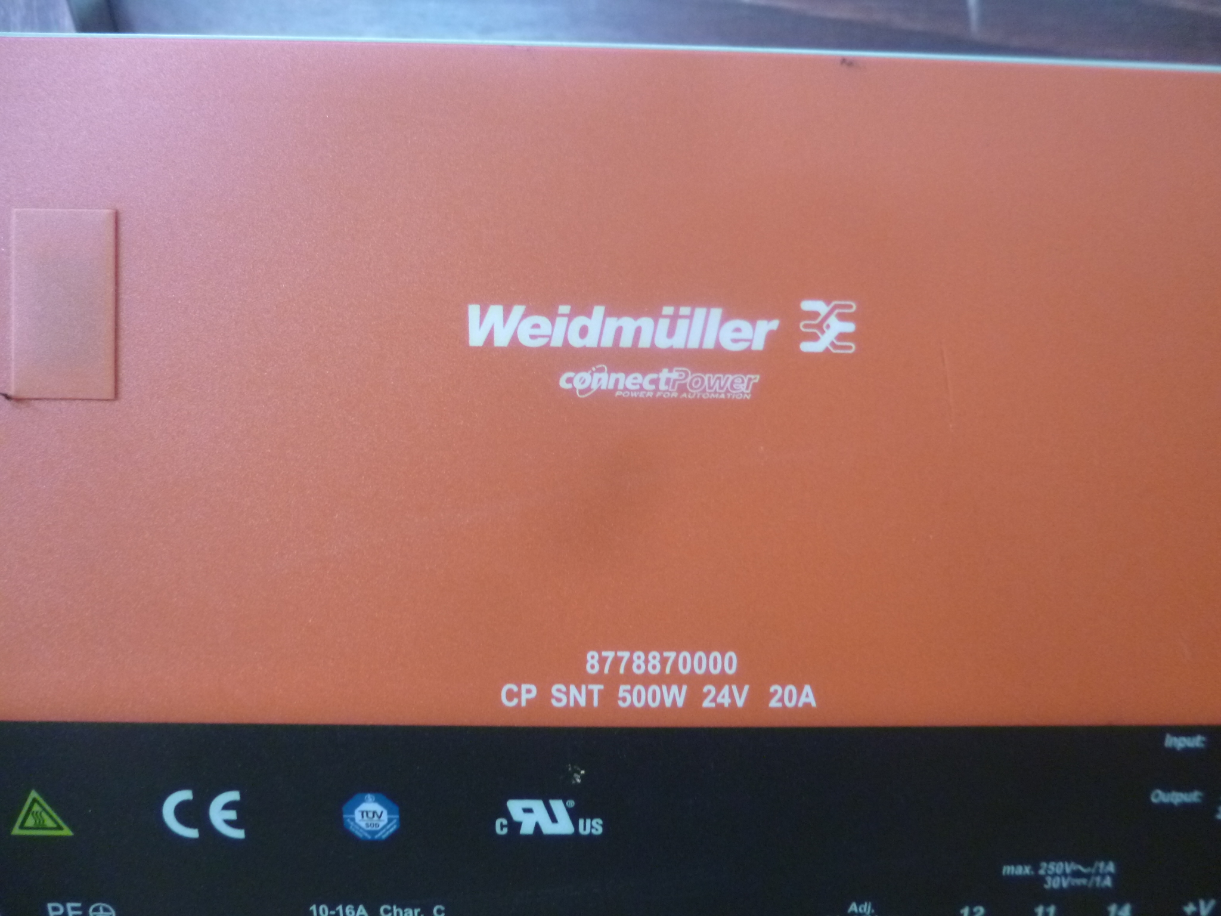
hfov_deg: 69.4
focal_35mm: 25
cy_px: 458
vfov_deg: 54.9
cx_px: 610
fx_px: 882
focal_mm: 4.5
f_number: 3.1
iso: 400
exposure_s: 1/25
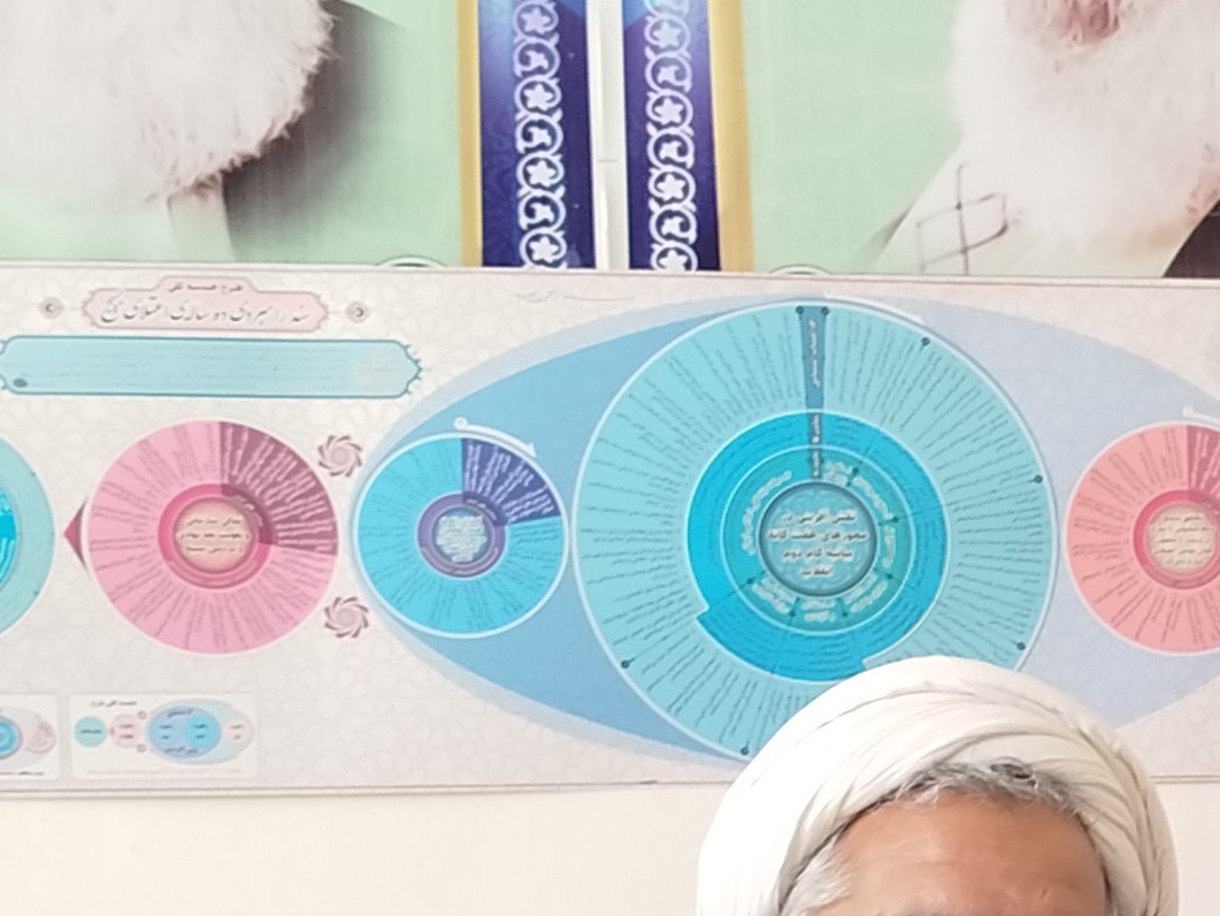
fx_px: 3454
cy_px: 886
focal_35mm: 98
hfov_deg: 19.4
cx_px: 1273
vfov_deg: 14.9
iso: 100
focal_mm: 5.31
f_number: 1.7
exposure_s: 1/50
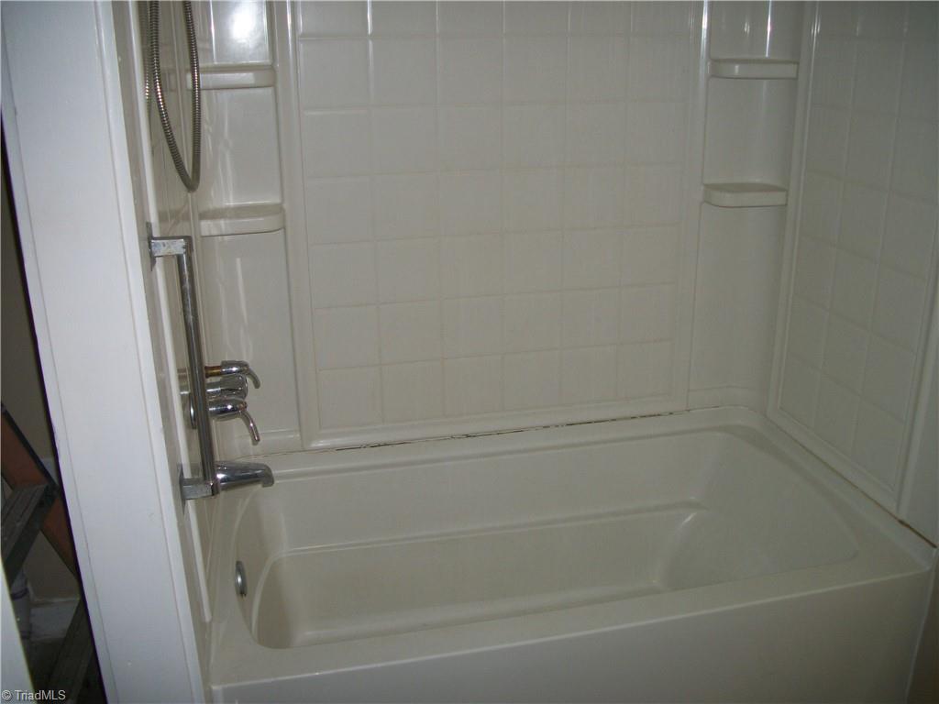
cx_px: 470
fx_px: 868
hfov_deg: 56.8
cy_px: 352
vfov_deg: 44.2
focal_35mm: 32
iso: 80
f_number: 2.9
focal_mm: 5.7
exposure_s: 1/60
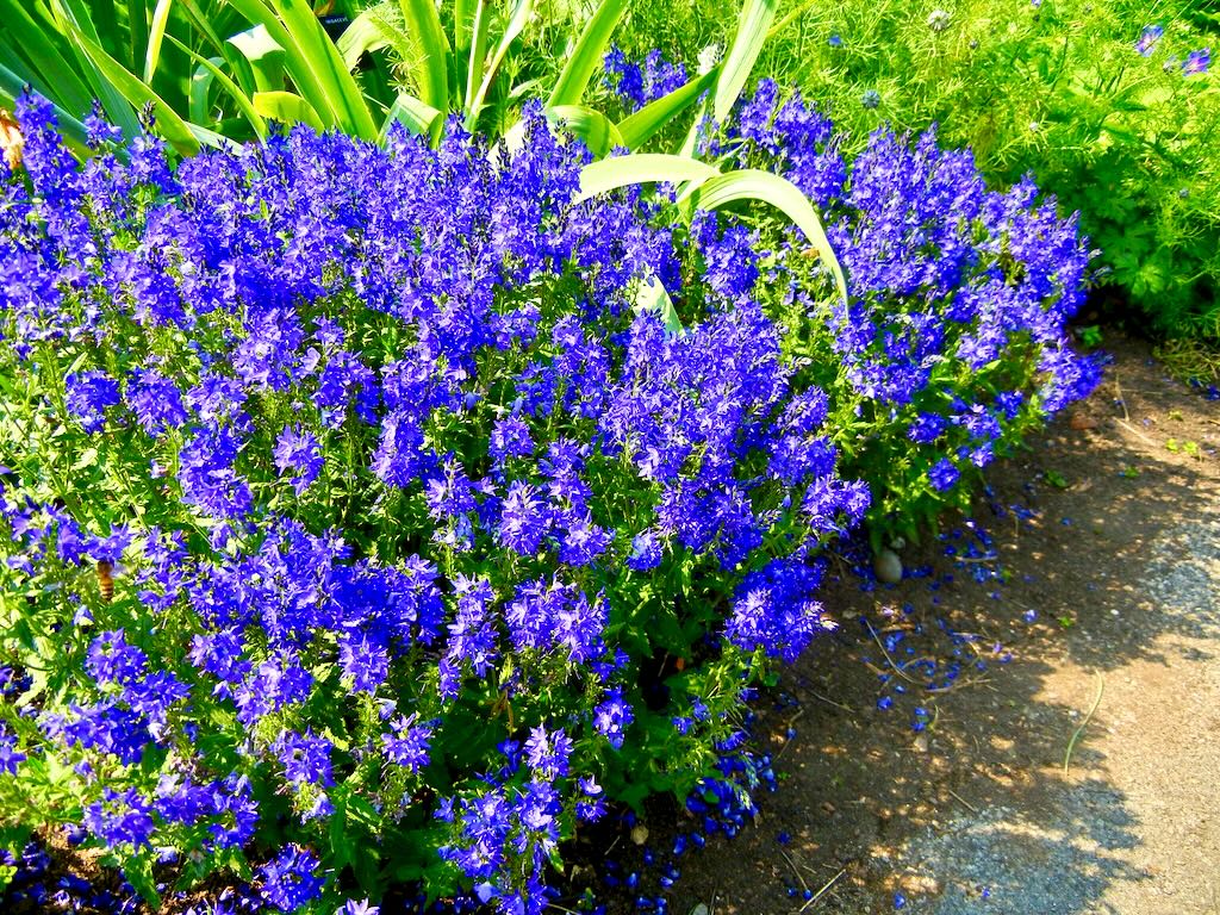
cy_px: 458
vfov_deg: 46.8
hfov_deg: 60.0
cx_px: 610
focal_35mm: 30
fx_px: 1057
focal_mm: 5.4
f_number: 3.5
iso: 160
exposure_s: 1/391
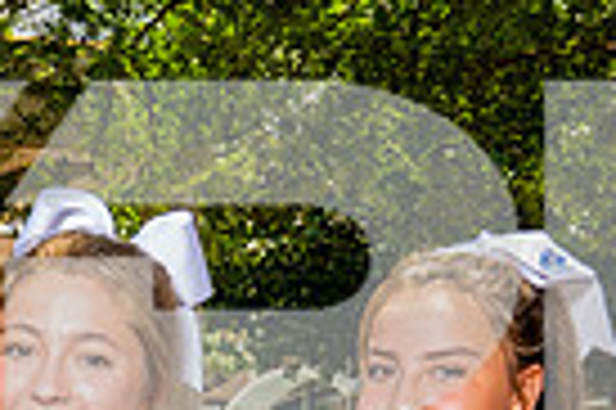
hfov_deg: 13.0
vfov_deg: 8.3
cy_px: 878
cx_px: -97
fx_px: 2649
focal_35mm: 155
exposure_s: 1/250
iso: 320
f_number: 8
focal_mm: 31
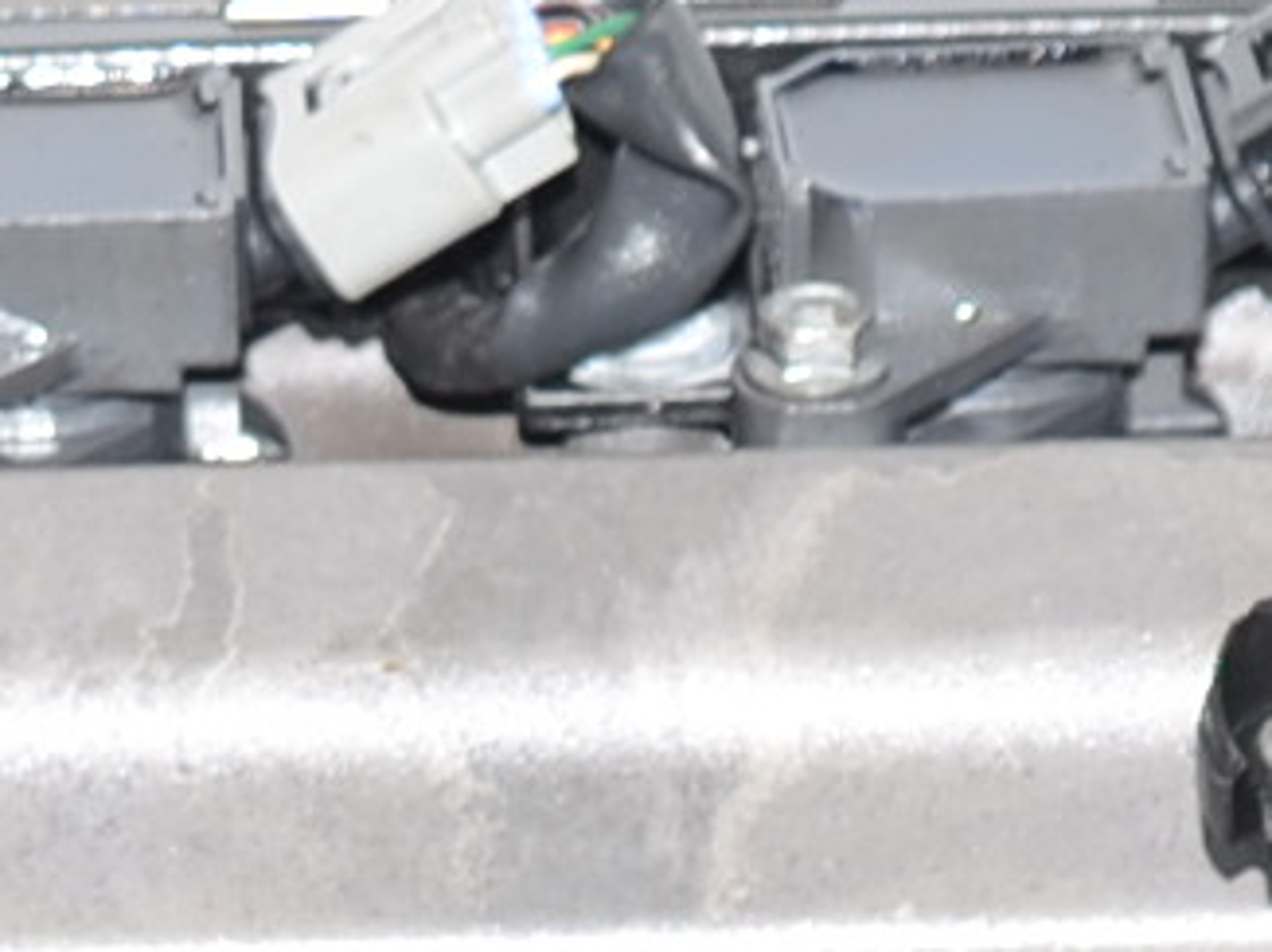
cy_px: 2376
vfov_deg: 5.1
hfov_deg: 7.0
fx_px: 10391
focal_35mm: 283
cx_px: 531
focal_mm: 26
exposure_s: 1/60
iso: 100
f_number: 5
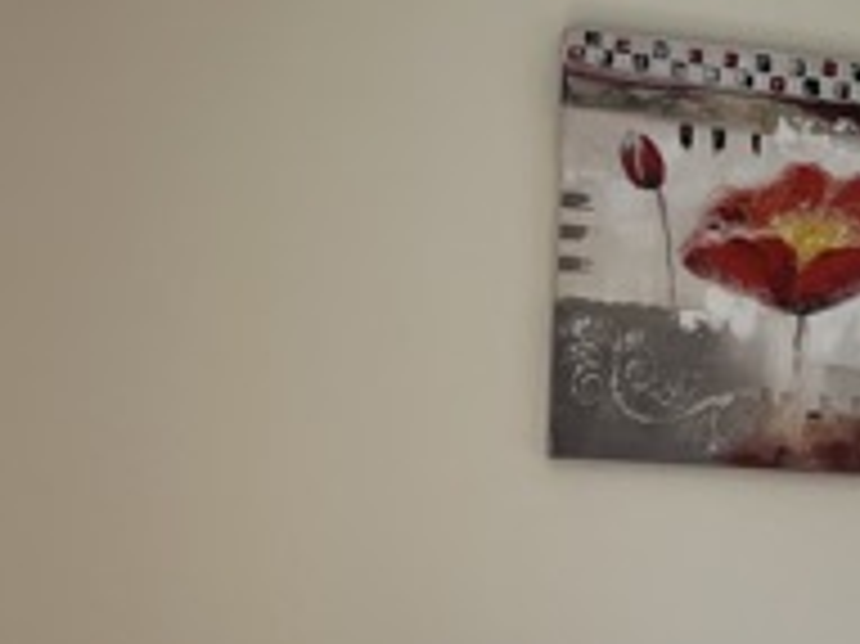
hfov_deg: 16.1
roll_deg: -1.4
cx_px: 1387
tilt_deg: -2.9
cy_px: 694
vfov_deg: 13.3
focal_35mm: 109
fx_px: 2706
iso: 32
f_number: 1.6
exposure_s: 1/144
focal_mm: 5.1
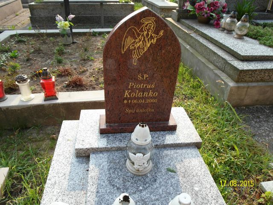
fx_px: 189
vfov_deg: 56.8
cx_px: 136
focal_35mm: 24
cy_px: 102
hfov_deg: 71.6
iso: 80
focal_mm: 5.2
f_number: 3.4
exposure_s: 1/180
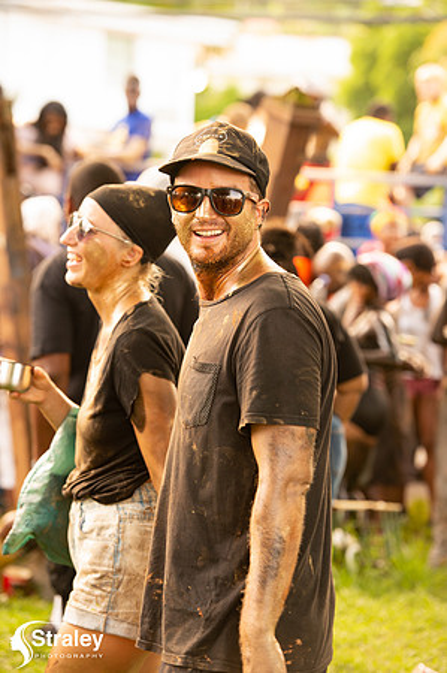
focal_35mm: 130
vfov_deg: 15.8
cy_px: 336
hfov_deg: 10.5
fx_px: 2427
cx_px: 224
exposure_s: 1/200
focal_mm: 130
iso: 1000
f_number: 5
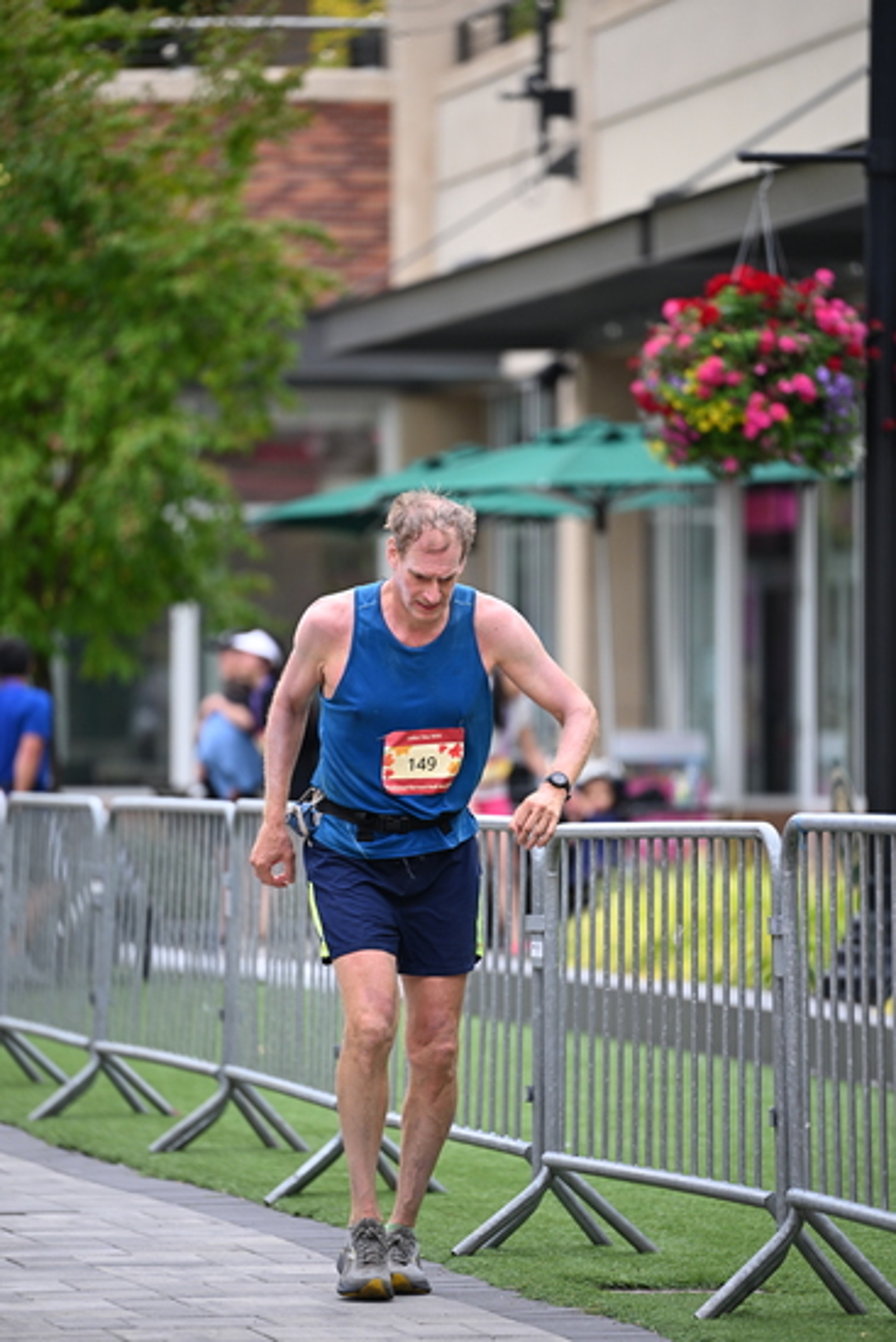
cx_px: 448
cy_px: 671
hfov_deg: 6.9
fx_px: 7461
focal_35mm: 200
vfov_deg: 10.3
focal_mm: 200
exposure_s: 1/1600
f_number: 2.8
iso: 640
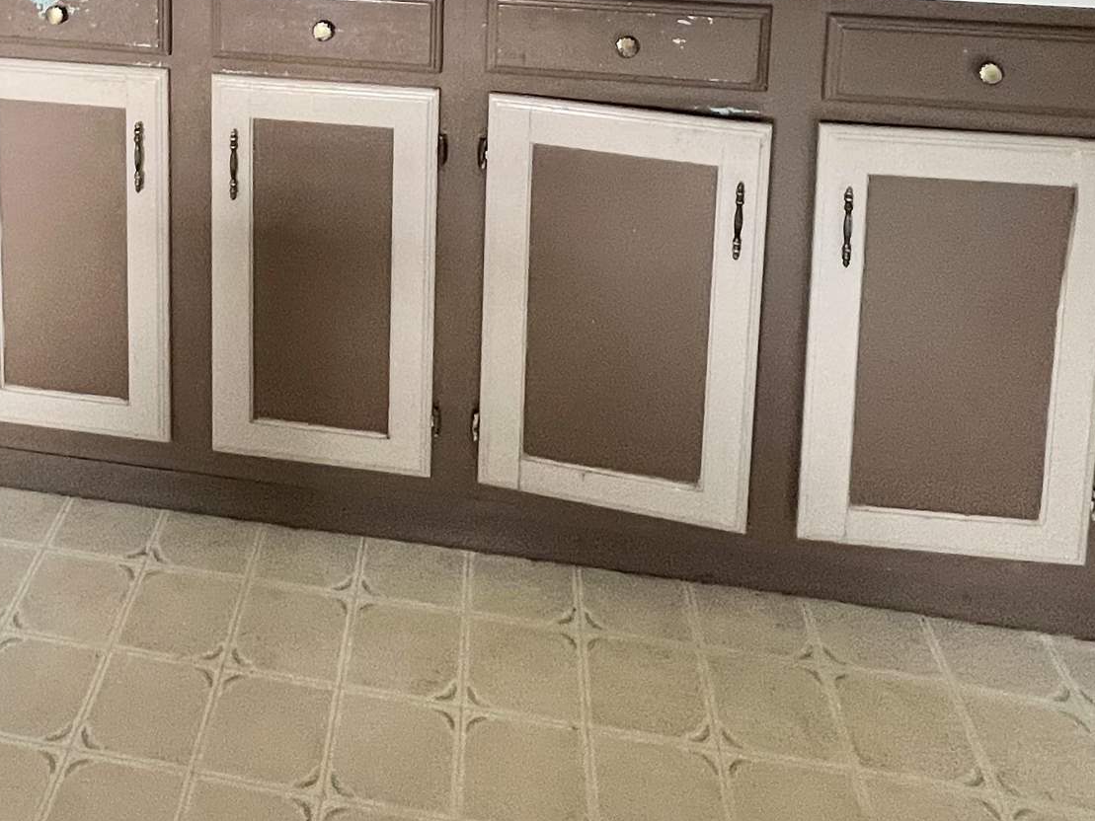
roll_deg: +1.3
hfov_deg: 49.5
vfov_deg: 32.2
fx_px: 1139
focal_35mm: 36
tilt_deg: -8.3
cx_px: 284
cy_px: -188
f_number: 1.8
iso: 250
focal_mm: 1.57
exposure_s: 1/70
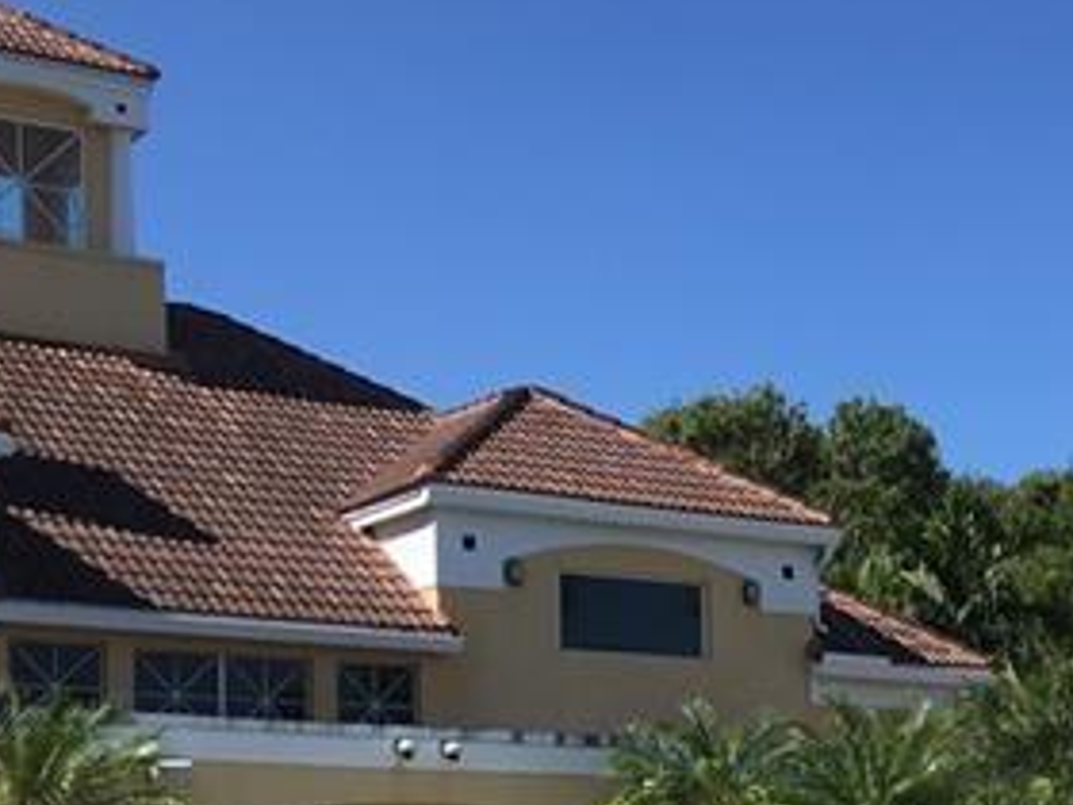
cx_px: 866
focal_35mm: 83
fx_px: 2573
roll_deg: +1.3
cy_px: 1000
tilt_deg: -2.0
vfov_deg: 16.9
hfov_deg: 23.2
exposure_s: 1/1508
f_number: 2.2
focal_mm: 4.15
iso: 25
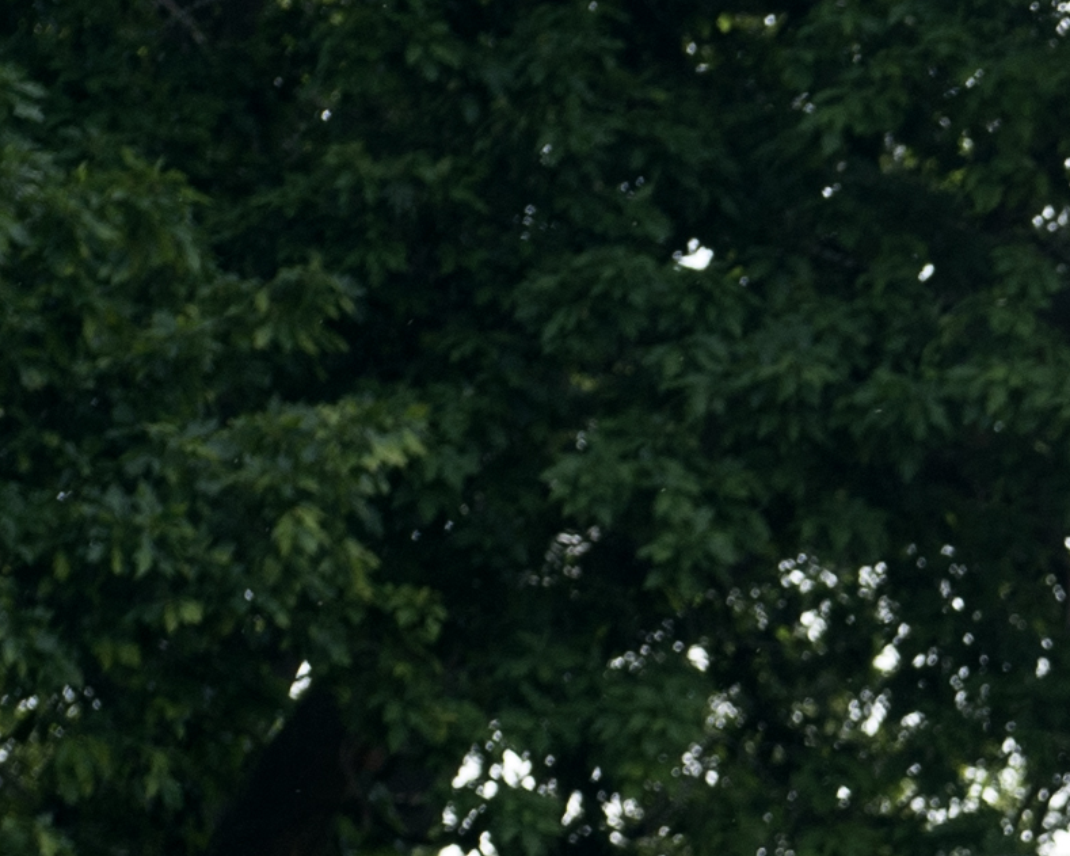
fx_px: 21405
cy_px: 1731
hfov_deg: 2.9
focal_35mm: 676
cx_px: 1880
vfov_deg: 2.3
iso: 200
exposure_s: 1/400
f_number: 6.3
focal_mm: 134
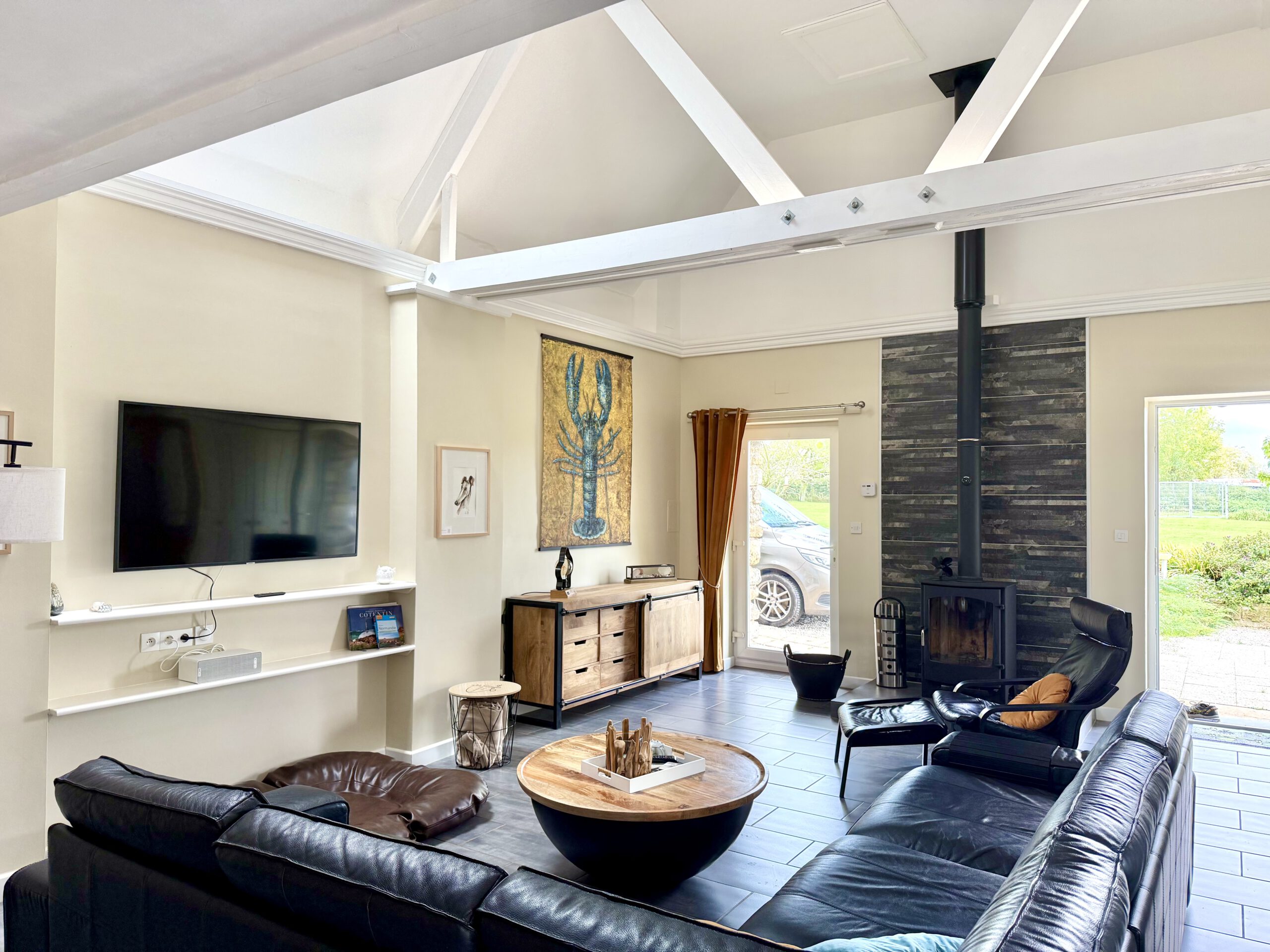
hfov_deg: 71.6
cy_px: 476
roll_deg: -0.2
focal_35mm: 24
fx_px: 881
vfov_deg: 56.8
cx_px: 635
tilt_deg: +1.6
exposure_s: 1/220
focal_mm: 6.76
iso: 160
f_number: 1.78
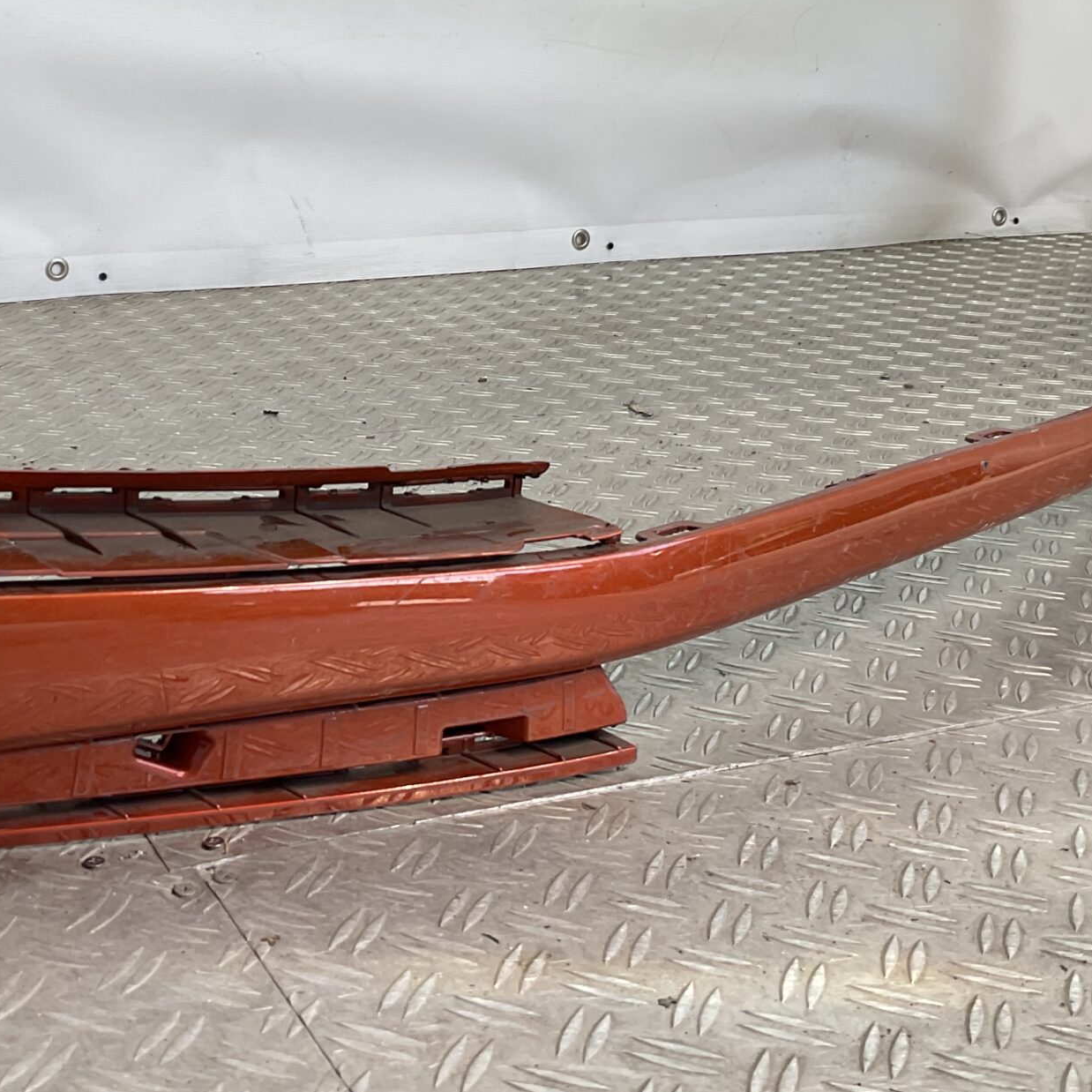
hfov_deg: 32.1
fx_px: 1892
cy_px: 287
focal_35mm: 53
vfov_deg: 31.7
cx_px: 414
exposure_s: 1/159
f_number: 1.8
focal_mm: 3
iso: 16
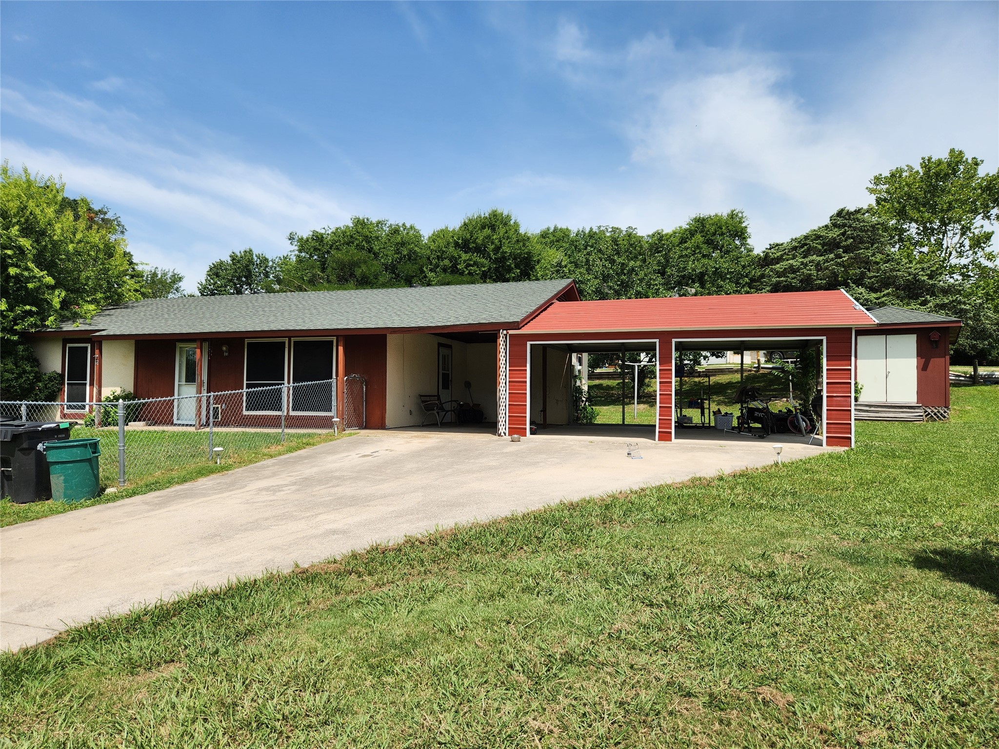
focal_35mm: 23
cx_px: 500
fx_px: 664
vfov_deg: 58.9
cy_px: 374
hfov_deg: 73.9
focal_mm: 5.4
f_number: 1.8
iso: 20
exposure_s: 1/2145
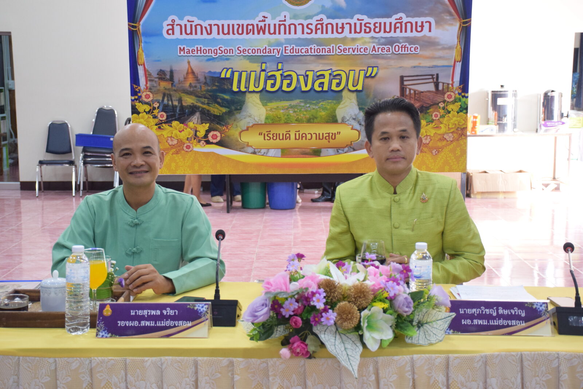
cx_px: 292
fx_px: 923
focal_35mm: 57
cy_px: 194
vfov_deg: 23.8
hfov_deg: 35.0
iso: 2000
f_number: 5.6
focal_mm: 38
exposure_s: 1/80
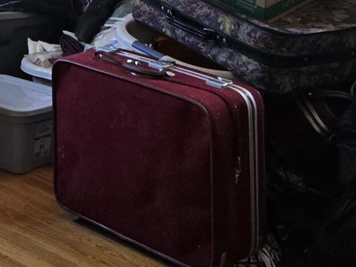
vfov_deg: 12.5
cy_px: -187
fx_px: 1131
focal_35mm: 110
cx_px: 22
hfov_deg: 17.6
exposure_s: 1/182
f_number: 1.8
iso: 160
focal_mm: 5.4
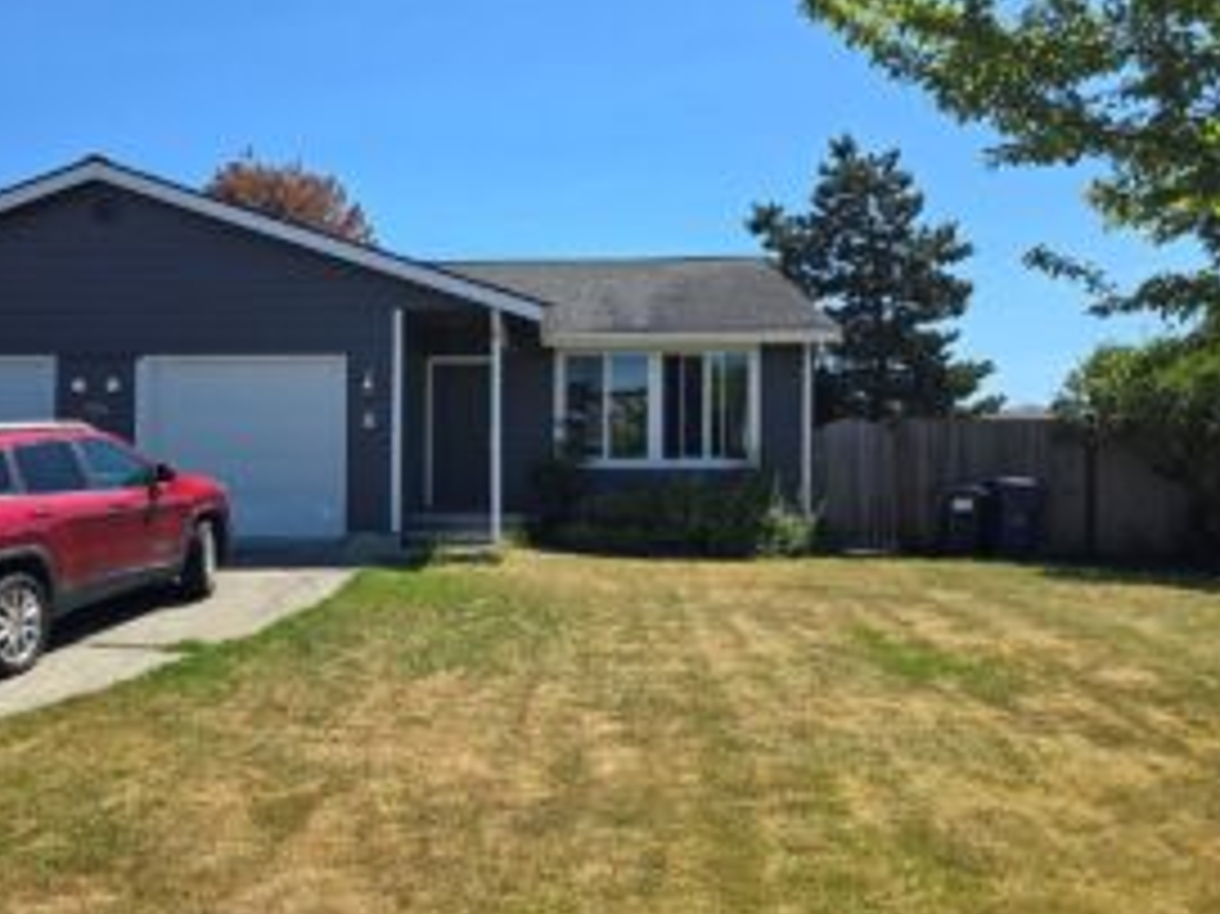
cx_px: 432
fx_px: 1198
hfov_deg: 53.2
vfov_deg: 41.8
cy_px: 450
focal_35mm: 34
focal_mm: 5.4
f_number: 1.8
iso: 25
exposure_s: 1/1554
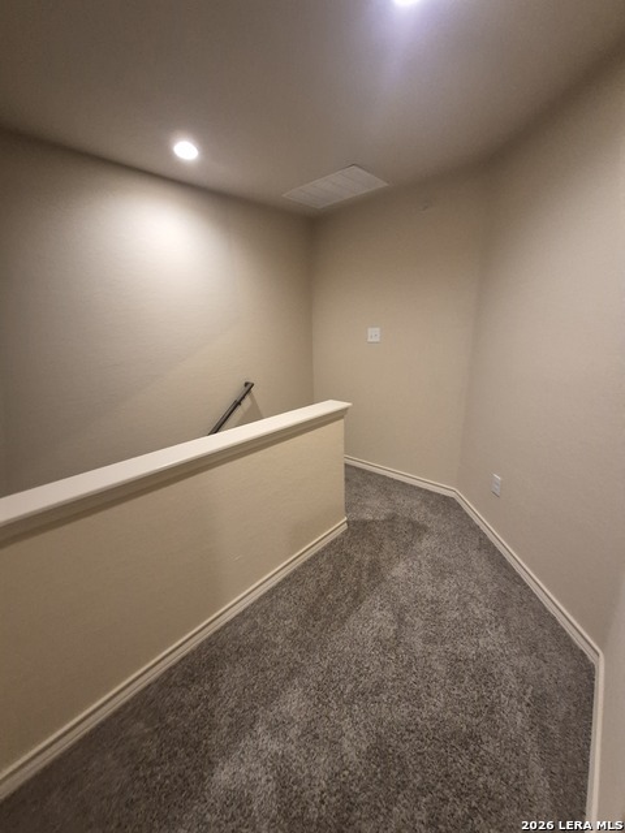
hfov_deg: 89.9
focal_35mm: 13
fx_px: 313
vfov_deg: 106.2
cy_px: 416
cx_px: 312
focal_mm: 1.74
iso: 500
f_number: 2.2
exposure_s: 1/60
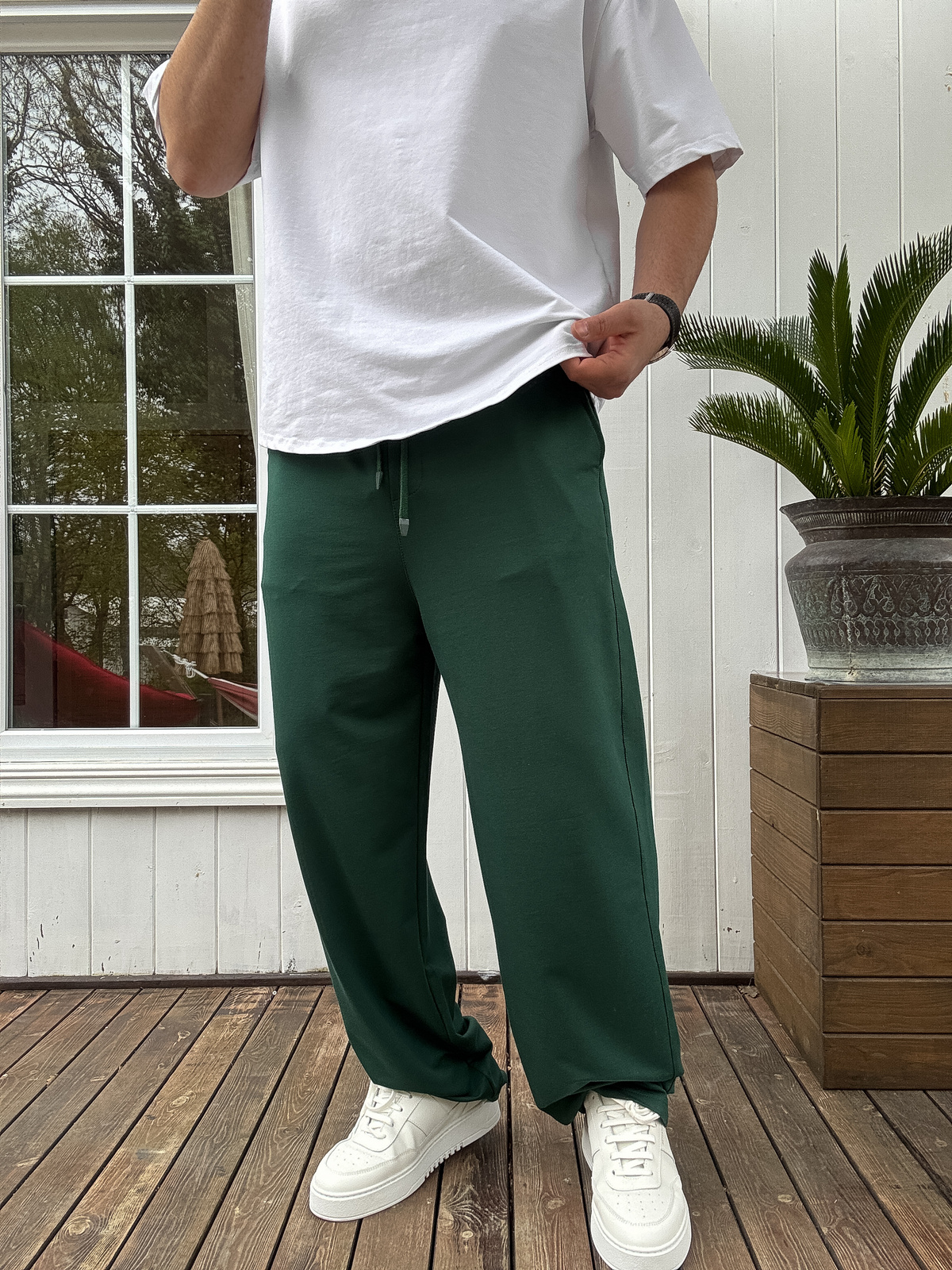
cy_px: 635
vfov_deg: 60.0
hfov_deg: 46.8
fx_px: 1100
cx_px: 476
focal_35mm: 30
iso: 20
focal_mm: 2.69
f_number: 1.9
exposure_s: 1/120
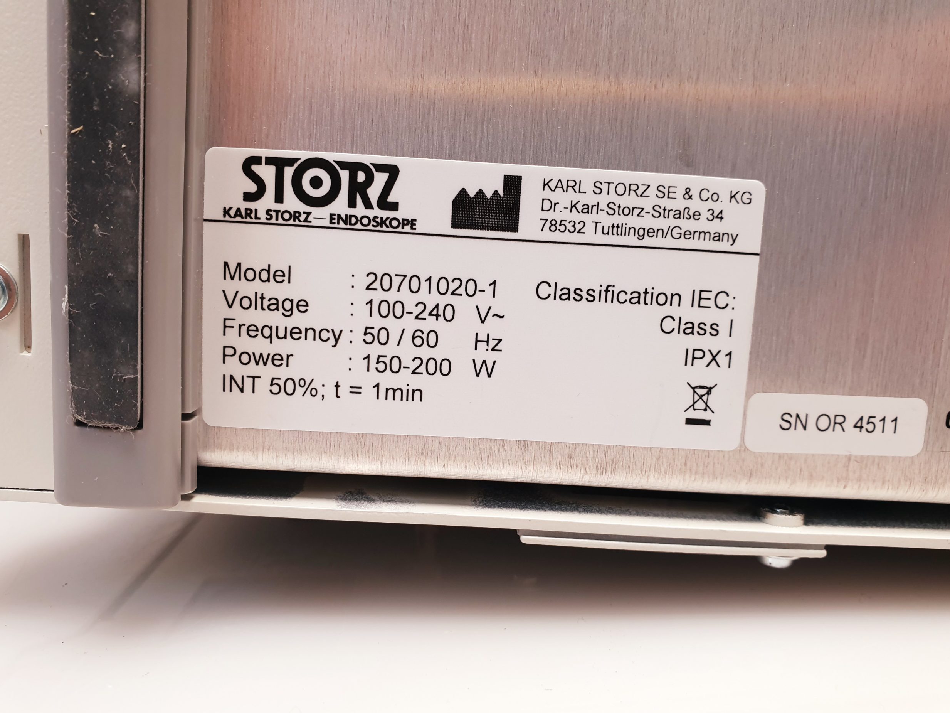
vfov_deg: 51.4
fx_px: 741
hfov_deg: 65.3
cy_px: 364
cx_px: 487
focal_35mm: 27
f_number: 2.4
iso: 80
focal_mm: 4.3
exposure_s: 1/50
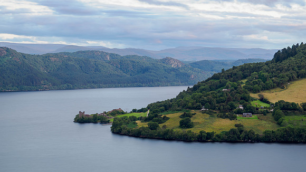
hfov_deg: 23.2
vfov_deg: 13.2
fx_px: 744
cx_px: 161
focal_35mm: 92
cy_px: 83
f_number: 7.1
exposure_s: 15
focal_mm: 40
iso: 200
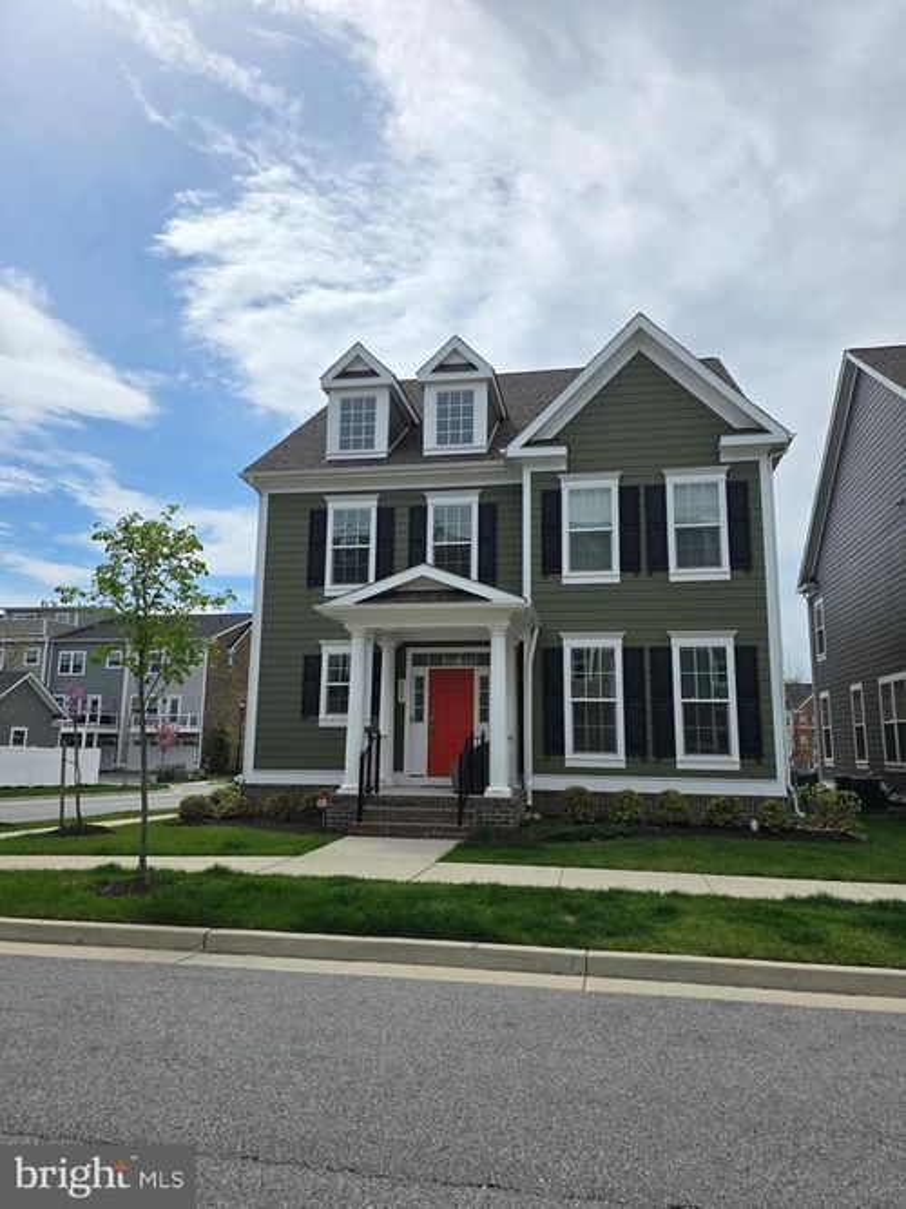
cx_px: 453
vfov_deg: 73.9
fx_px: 803
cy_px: 604
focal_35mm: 23
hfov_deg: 58.9
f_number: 1.7
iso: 12
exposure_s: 1/1700
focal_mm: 6.3
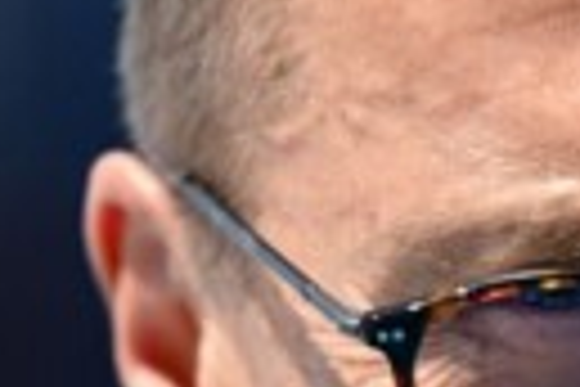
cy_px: 536
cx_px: 683
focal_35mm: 2085
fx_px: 33589
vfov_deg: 0.7
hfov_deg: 1.0
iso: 100
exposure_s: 1/1600
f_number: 2.8
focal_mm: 400
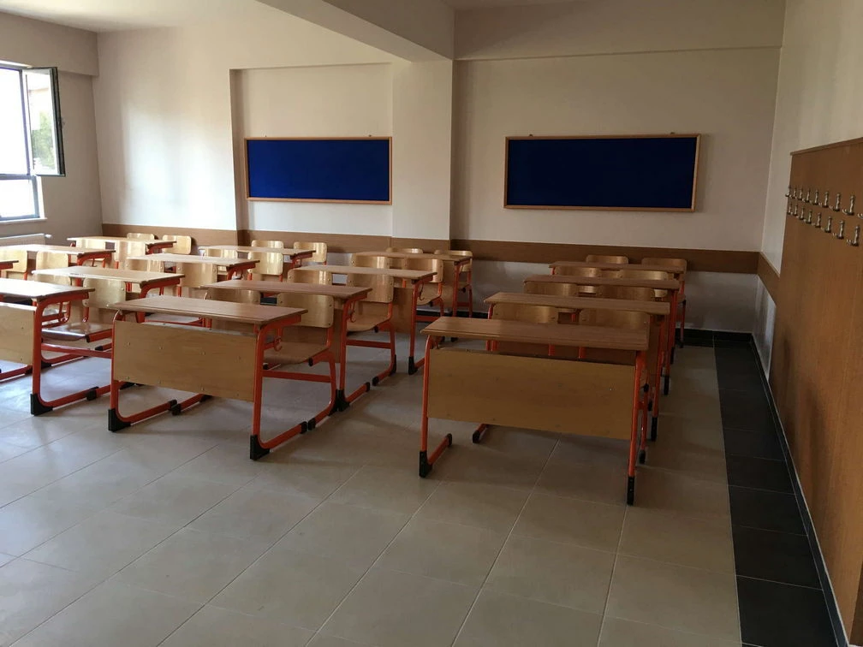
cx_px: 432
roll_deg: -0.6
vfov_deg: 48.2
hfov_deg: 61.7
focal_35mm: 29
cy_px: 324
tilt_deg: -10.4
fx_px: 723
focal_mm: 4.15
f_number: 2.2
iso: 40
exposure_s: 1/17
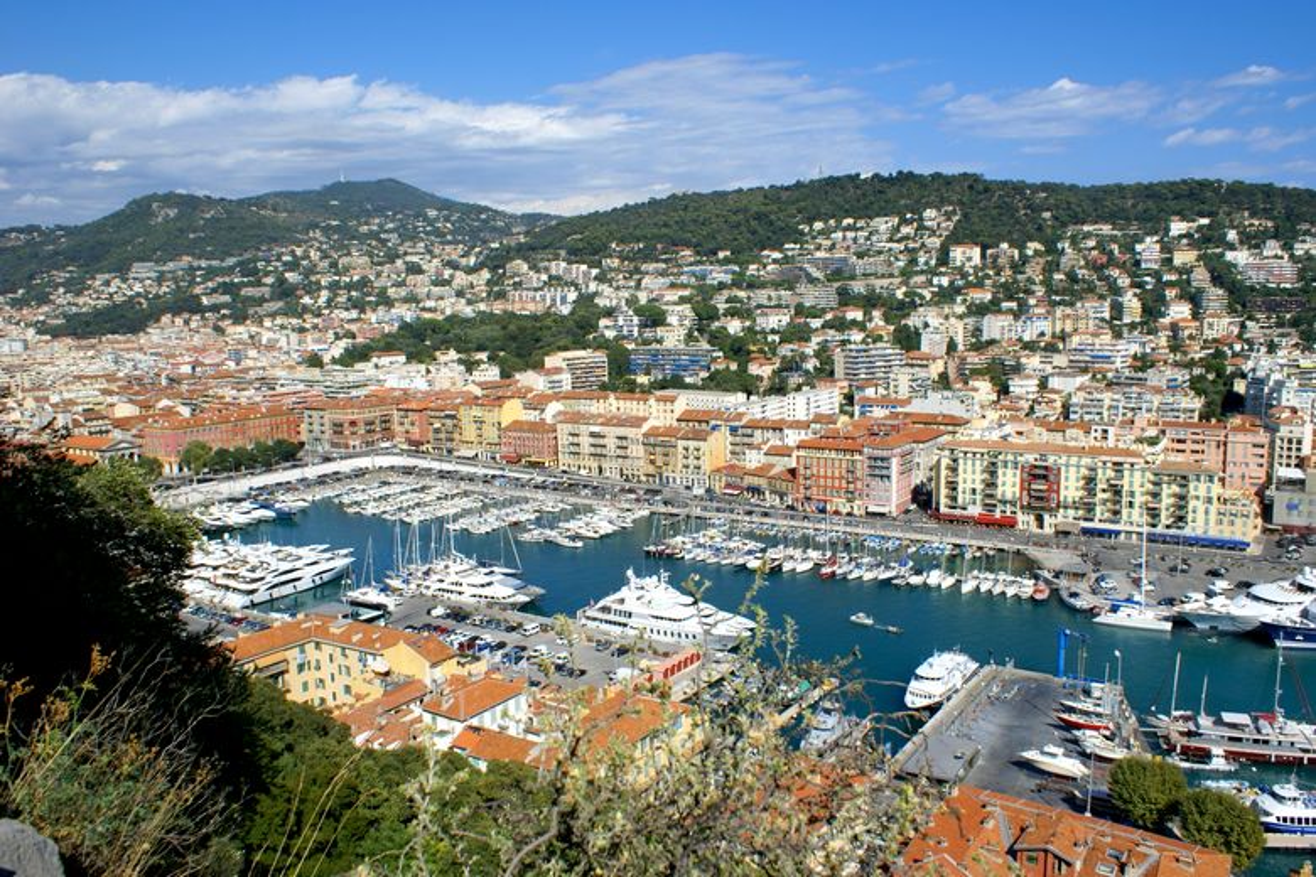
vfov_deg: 47.9
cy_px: 438
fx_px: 987
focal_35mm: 27
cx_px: 658
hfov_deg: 67.4
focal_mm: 18
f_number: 10
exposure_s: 1/320
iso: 100
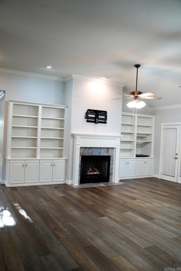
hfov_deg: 46.5
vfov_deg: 65.4
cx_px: 90
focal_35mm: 28
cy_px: 136
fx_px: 211
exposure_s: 1/400
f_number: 2.8
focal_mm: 28
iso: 2000
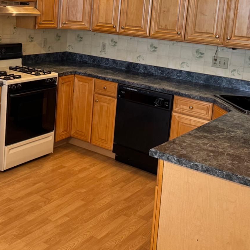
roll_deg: -4.0
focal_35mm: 51
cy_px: 56
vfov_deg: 32.6
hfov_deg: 32.6
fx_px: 417
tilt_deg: -7.7
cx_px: 54
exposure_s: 1/60
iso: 320
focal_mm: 6.76
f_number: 1.78
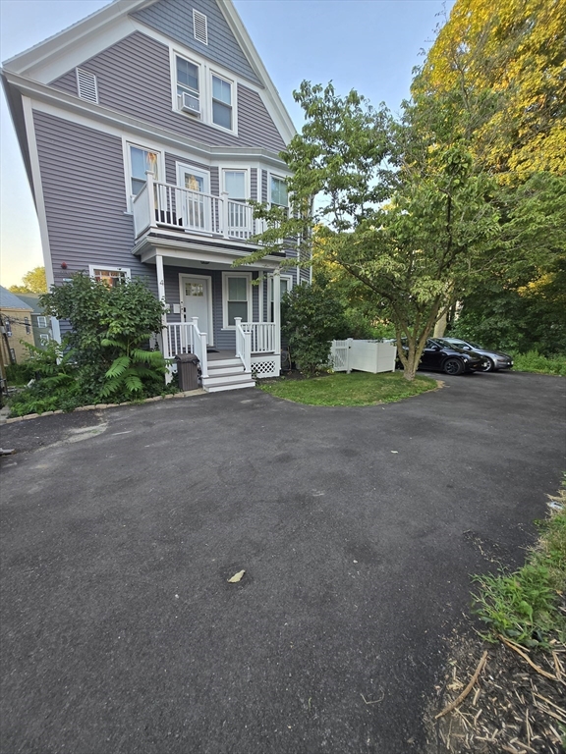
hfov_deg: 89.9
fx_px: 283
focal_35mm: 13
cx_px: 283
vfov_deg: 106.2
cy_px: 377
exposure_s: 1/120
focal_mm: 1.7
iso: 40
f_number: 2.2
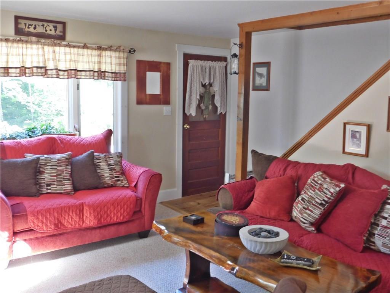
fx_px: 406
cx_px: 195
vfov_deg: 39.7
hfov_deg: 51.4
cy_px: 146
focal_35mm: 36
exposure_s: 1/10
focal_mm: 6.3
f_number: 3.5
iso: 400
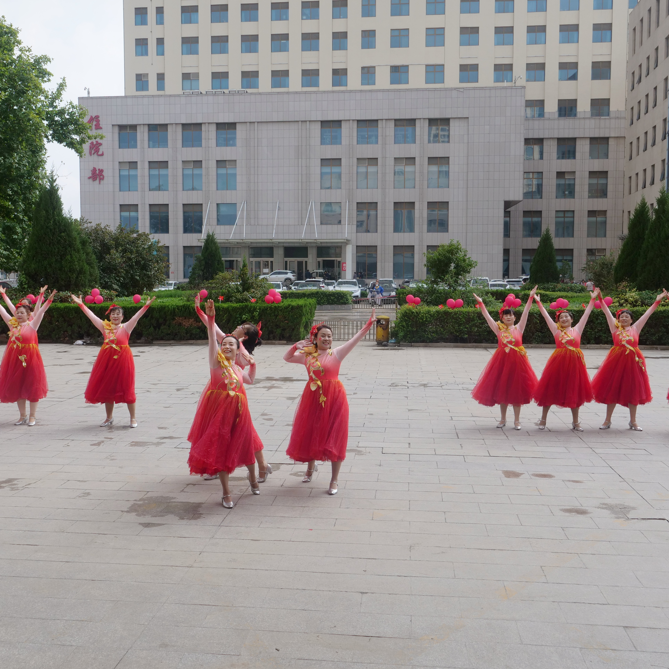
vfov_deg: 43.9
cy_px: 333
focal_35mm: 38
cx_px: 305
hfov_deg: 43.8
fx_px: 831
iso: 200
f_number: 6.3
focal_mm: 16
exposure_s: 1/400
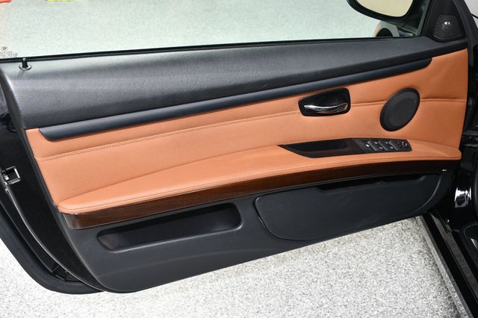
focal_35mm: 45
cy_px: 159
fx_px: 597
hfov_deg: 43.6
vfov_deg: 29.8
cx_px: 239
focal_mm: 30
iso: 100
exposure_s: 1/160
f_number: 7.1
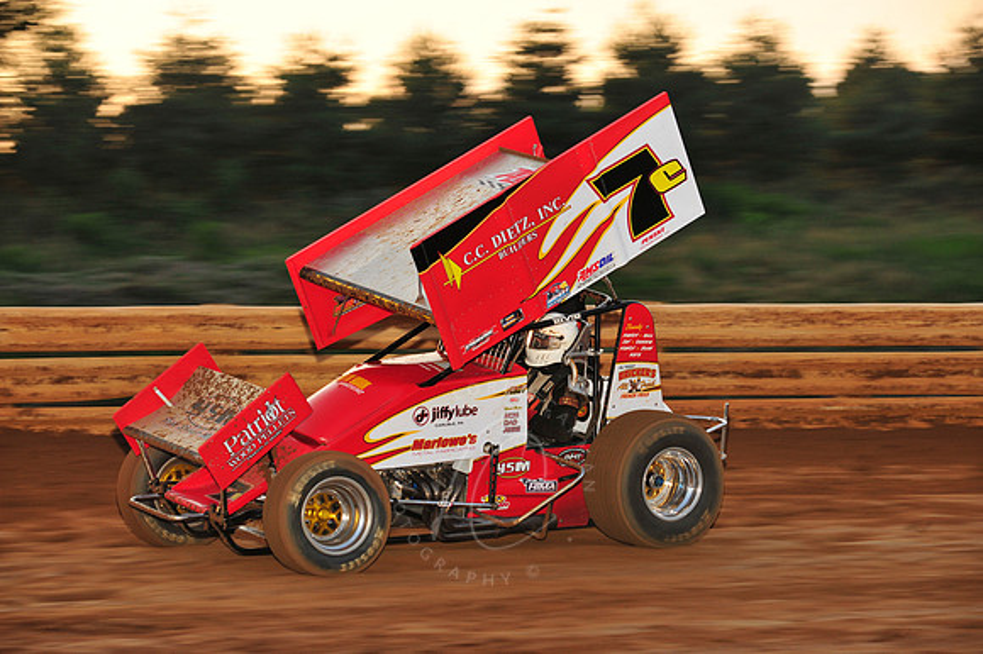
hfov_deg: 14.2
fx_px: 3957
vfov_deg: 9.5
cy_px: 327
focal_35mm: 145
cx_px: 492
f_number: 7.1
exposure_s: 1/320
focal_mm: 145
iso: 800
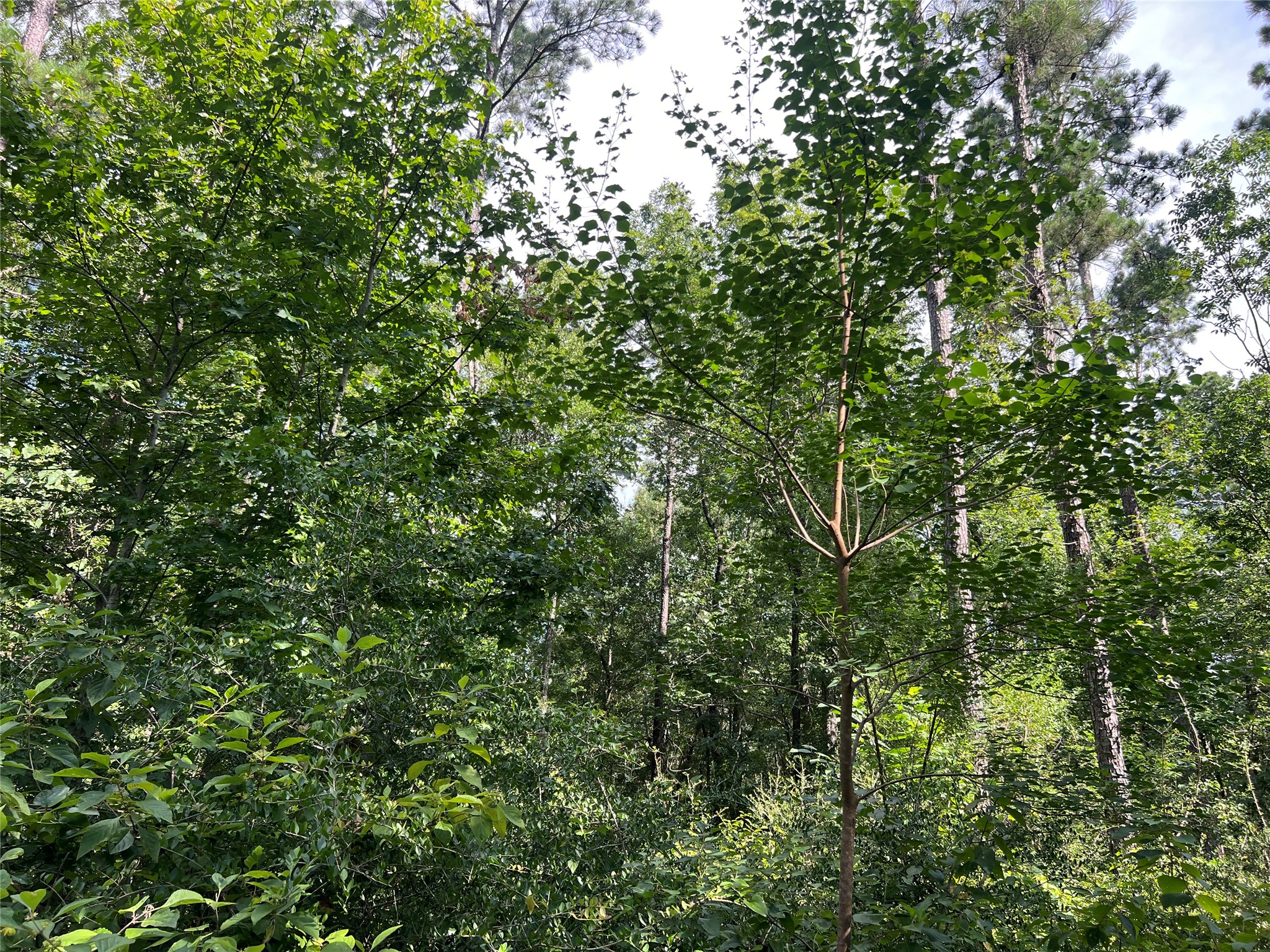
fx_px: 954
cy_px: 476
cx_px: 635
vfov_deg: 53.1
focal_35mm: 26
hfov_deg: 67.3
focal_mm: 5.7
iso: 50
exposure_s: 1/611
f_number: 1.5
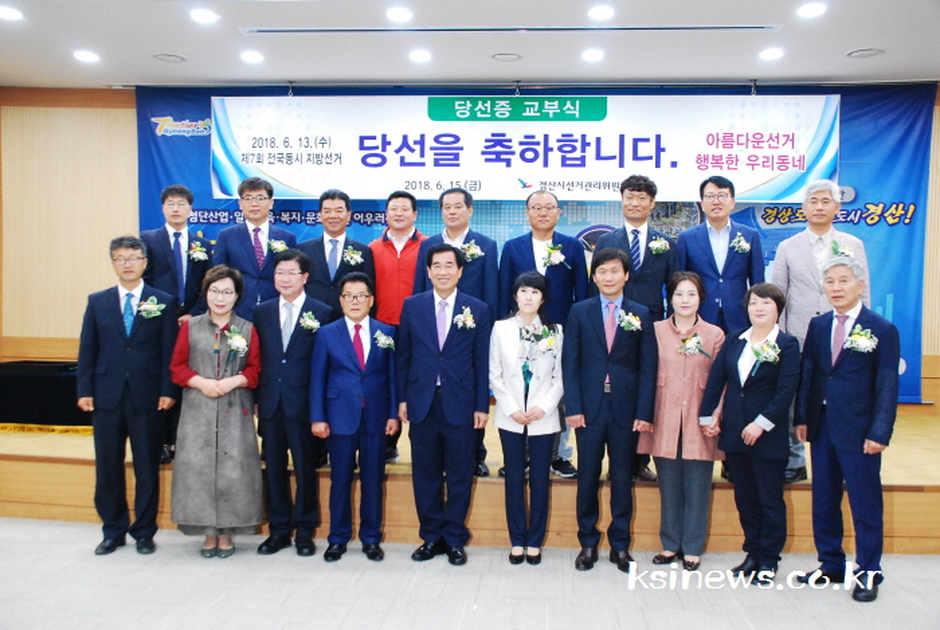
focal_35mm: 36
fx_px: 941
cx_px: 470
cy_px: 315
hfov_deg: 53.1
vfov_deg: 37.0
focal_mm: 24
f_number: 6.3
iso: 1250
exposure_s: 1/60
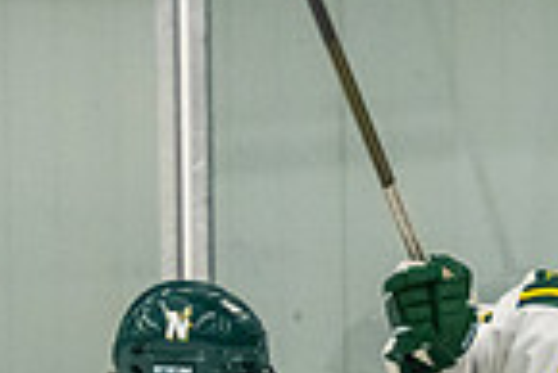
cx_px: 104
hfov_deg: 2.0
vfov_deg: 1.3
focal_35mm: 1053
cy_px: 633
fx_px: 16338
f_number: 2.8
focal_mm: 180
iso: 3200
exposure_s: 1/800
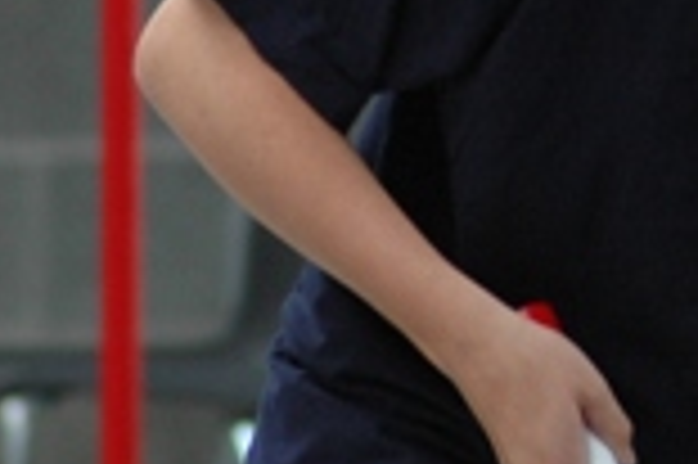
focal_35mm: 1238
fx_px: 23978
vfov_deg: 1.1
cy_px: -234
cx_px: 734
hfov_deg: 1.7
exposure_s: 1/125
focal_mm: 200
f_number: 5
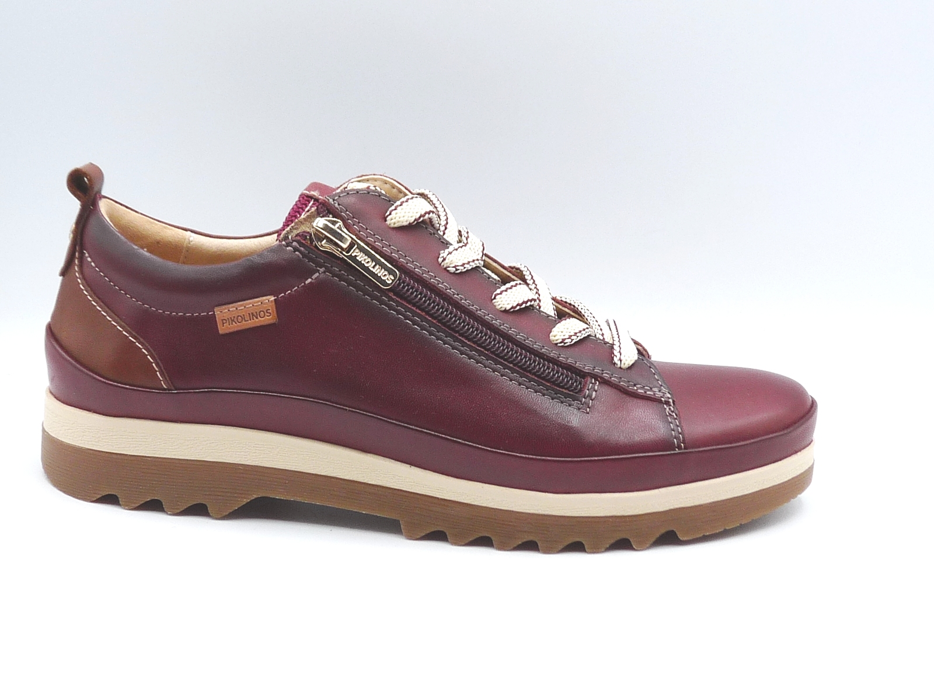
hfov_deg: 38.2
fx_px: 1349
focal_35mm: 50
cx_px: 467
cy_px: 350
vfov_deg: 29.1
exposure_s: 1/200
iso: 100
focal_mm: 4.9
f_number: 4
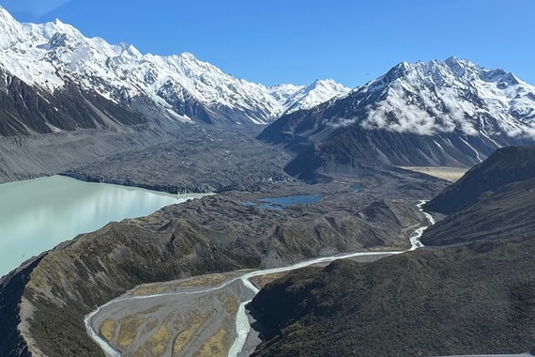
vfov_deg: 38.3
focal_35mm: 34
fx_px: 505
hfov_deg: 55.3
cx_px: 209
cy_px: 110
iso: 50
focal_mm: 2.22
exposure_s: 1/2985
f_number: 2.2
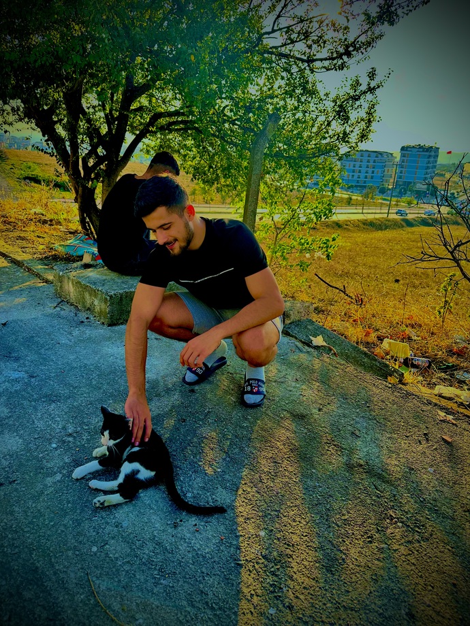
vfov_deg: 71.6
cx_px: 235
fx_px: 434
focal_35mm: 24
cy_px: 313
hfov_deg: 56.8
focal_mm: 6.86
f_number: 1.78
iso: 80
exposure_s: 1/857
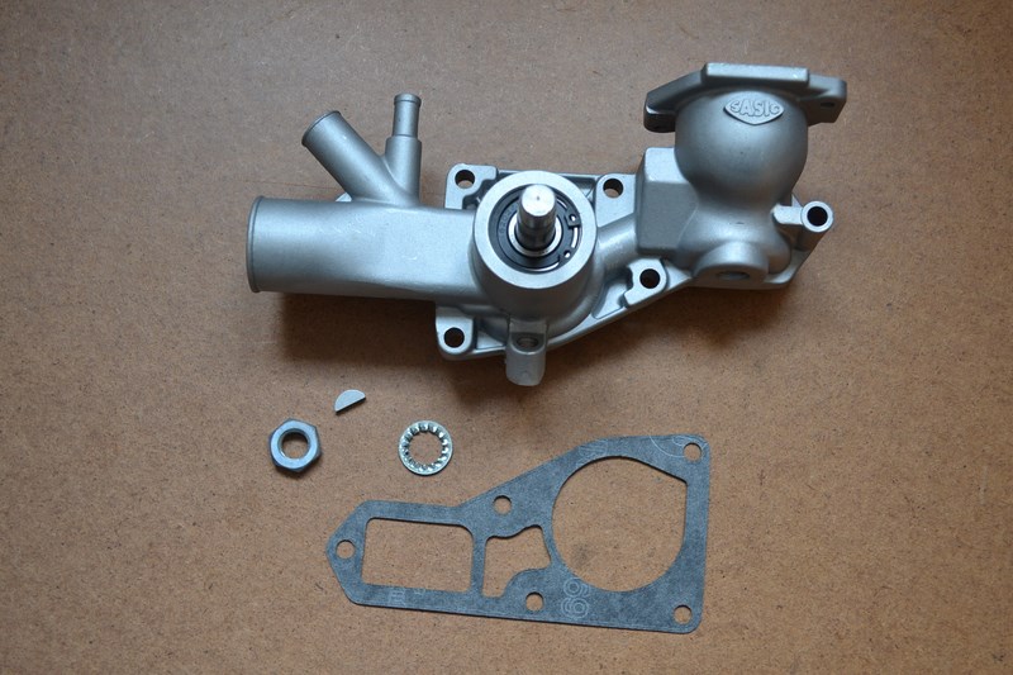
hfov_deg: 43.6
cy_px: 338
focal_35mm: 45
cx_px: 506
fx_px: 1266
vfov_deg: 29.9
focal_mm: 30
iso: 400
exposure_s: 1/40
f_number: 4.5
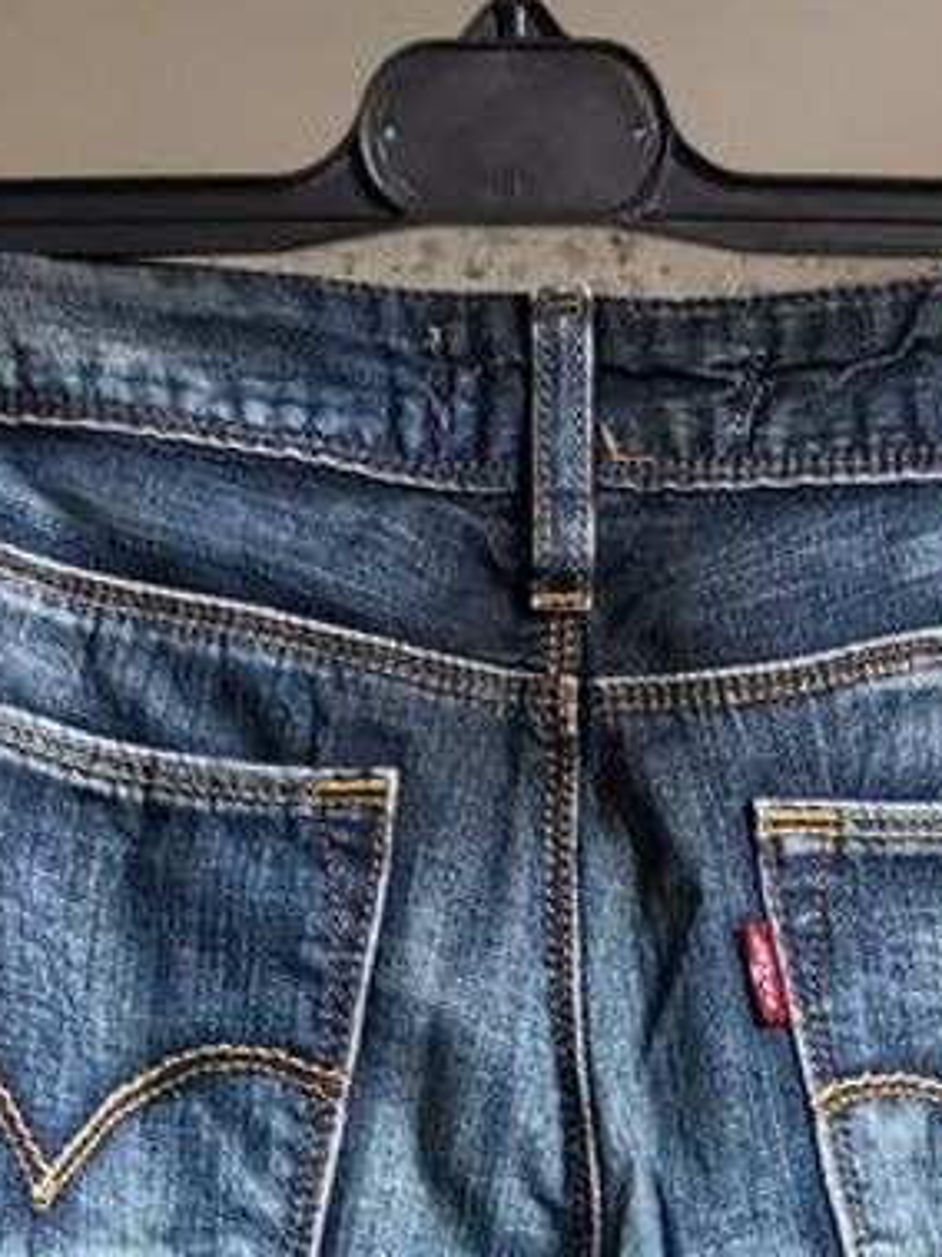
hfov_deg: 15.5
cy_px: 2194
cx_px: 418
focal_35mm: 95
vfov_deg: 17.3
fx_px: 3449
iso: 400
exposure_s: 1/30
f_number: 1.8
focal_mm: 5.58
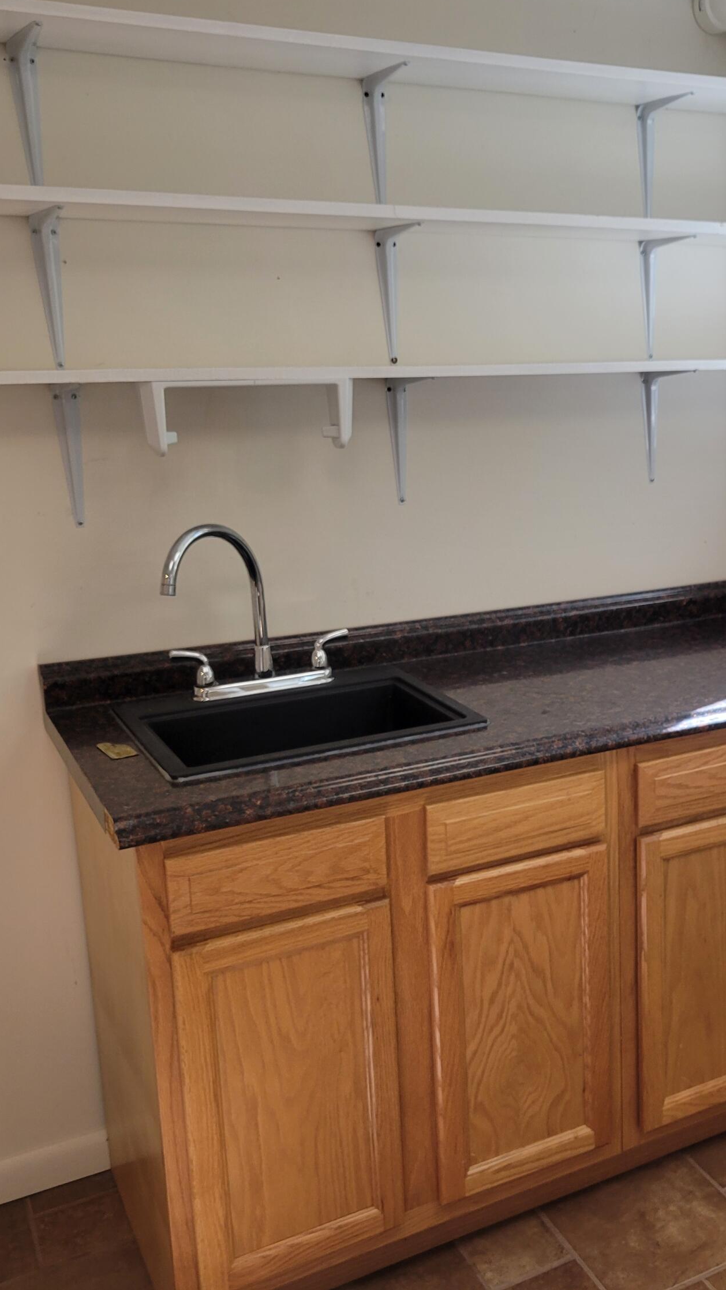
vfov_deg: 52.8
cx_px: 660
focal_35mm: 38
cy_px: 642
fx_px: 1300
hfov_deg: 29.8
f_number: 1.8
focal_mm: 5.4
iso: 80
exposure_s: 1/120
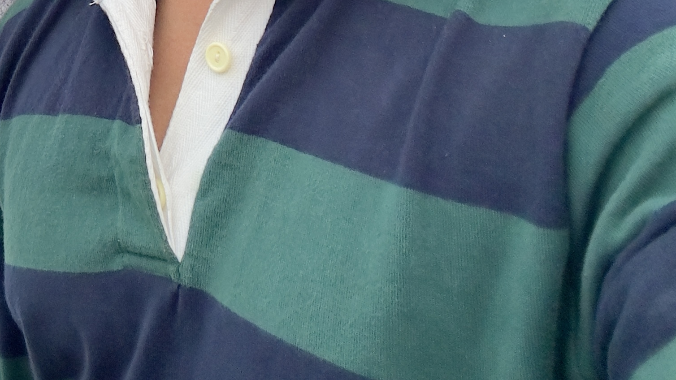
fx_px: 1201
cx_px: 93
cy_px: -186
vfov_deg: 16.4
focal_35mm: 67
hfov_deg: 30.3
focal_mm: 2.69
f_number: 1.9
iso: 125
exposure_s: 1/60
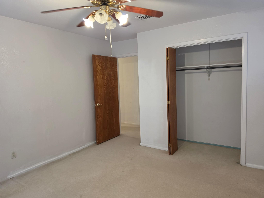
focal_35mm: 23
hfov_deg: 73.9
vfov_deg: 58.9
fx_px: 175
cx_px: 132
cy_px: 99
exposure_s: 1/120
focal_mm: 6.5
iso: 250
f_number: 1.4
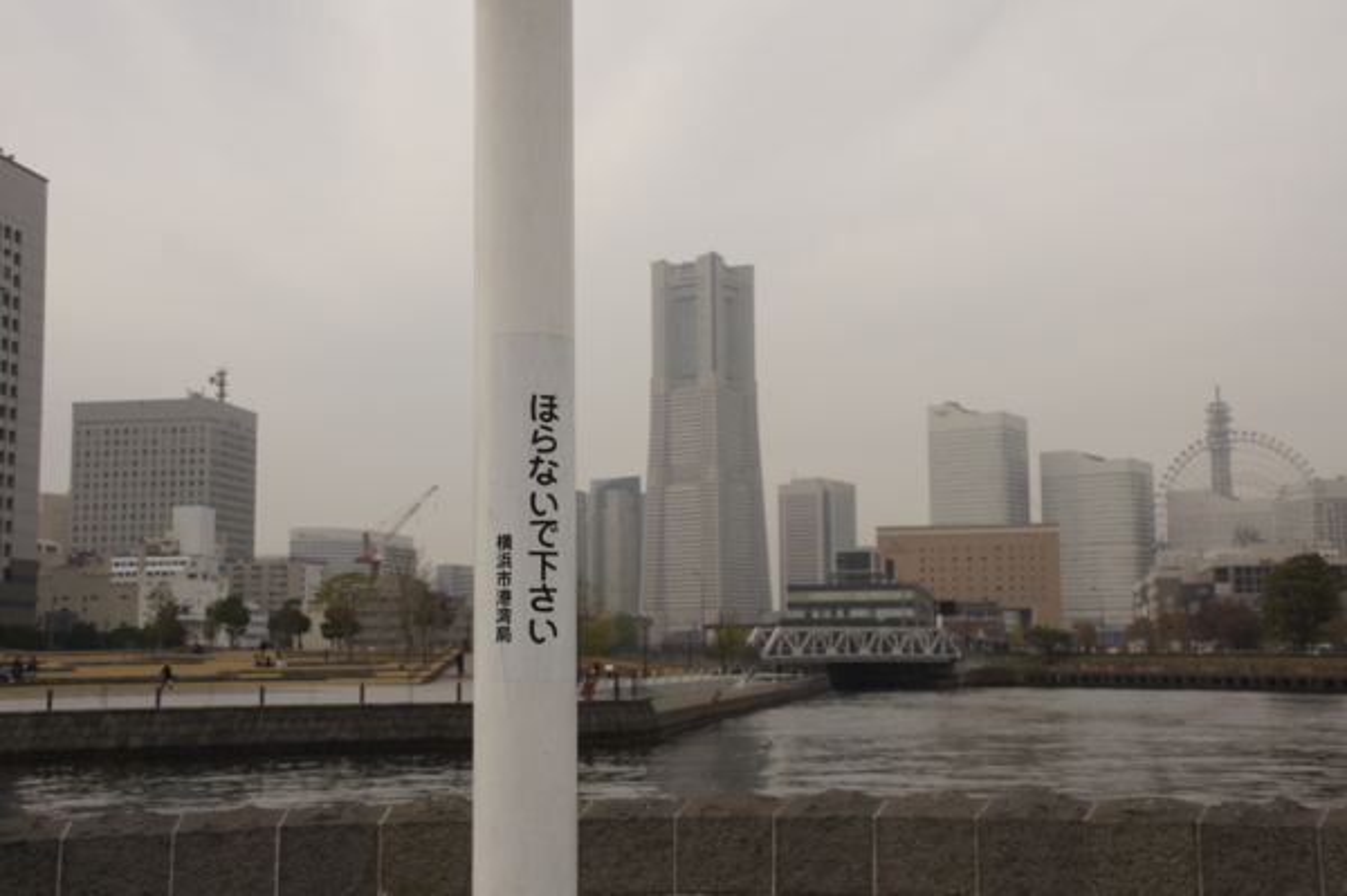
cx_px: 674
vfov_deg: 31.8
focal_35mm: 42
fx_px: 1570
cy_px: 448
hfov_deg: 46.4
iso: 200
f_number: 8
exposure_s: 1/800
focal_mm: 28
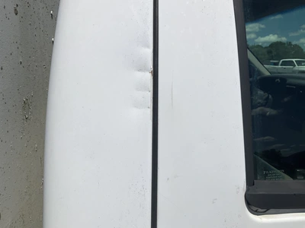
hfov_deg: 61.7
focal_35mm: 29
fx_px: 256
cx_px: 152
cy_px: 114
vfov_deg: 48.2
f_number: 1.8
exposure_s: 1/8621
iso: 25
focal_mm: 3
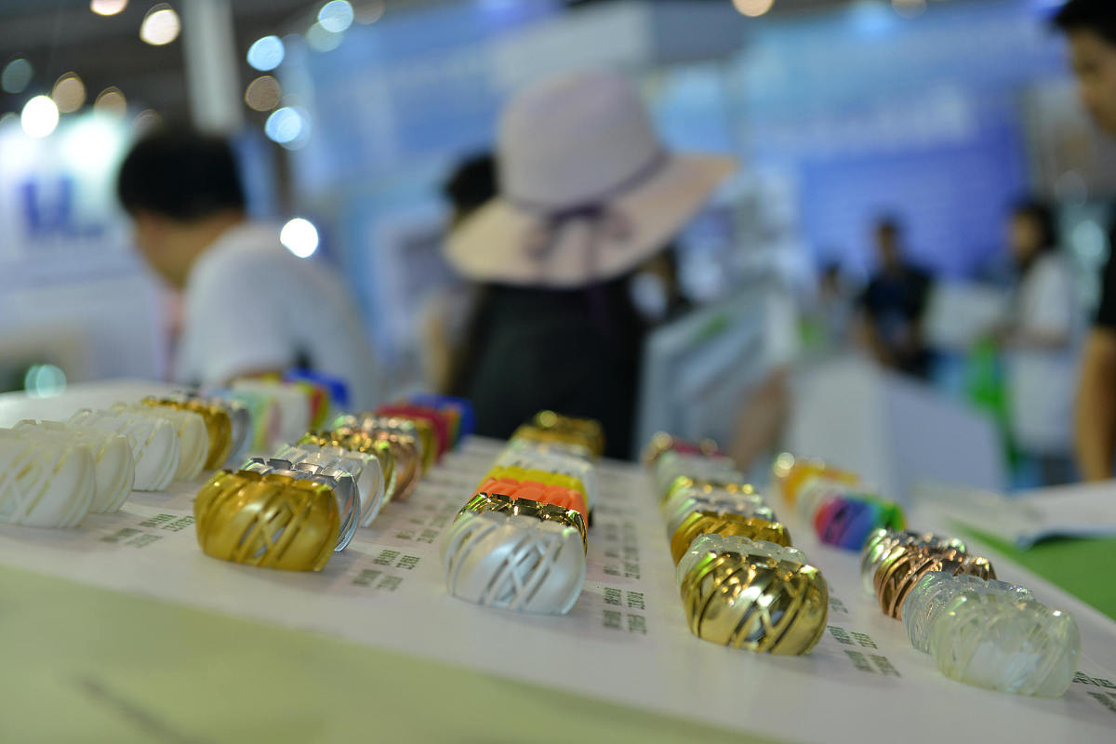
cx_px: 558
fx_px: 2170
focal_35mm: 70
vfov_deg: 19.5
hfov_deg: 28.8
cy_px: 372
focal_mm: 70
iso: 320
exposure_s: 1/50
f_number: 4
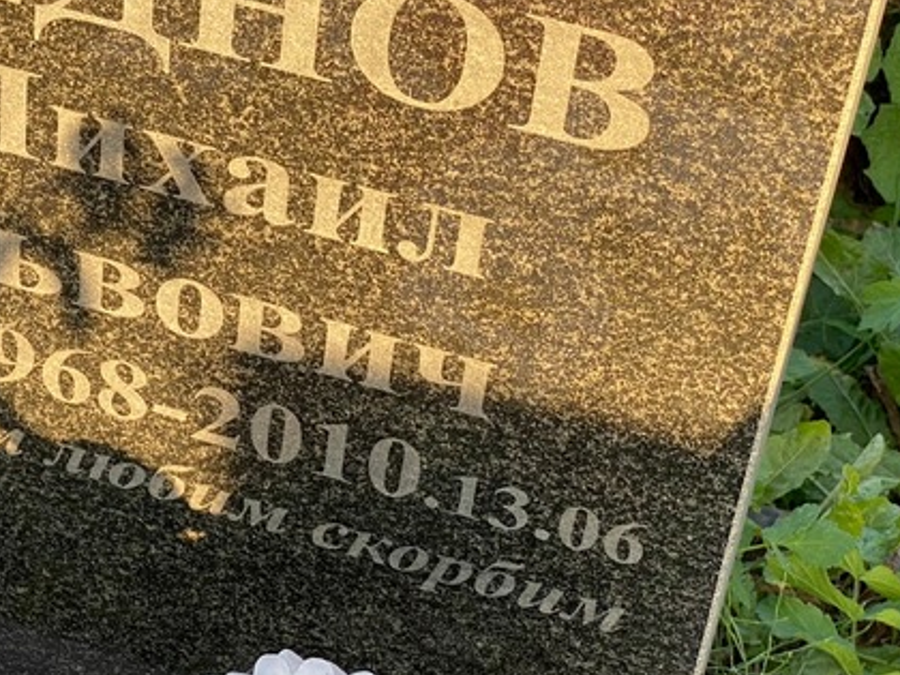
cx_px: 178
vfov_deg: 14.9
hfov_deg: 19.6
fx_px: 2574
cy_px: 334
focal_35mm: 99
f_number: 2
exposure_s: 1/122
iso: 20
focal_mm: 6
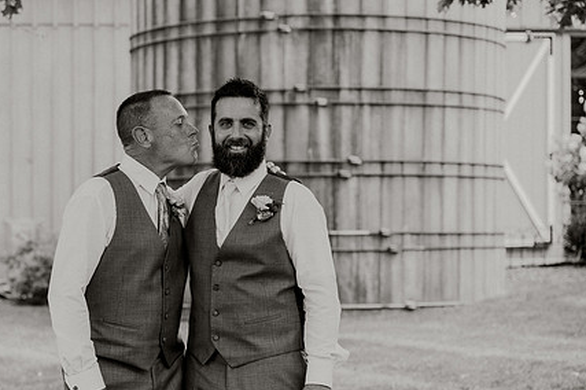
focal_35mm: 99
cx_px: 173
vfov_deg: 13.8
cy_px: 229
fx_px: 1610
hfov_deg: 20.5
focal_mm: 63
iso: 125
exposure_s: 1/200
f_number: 3.2
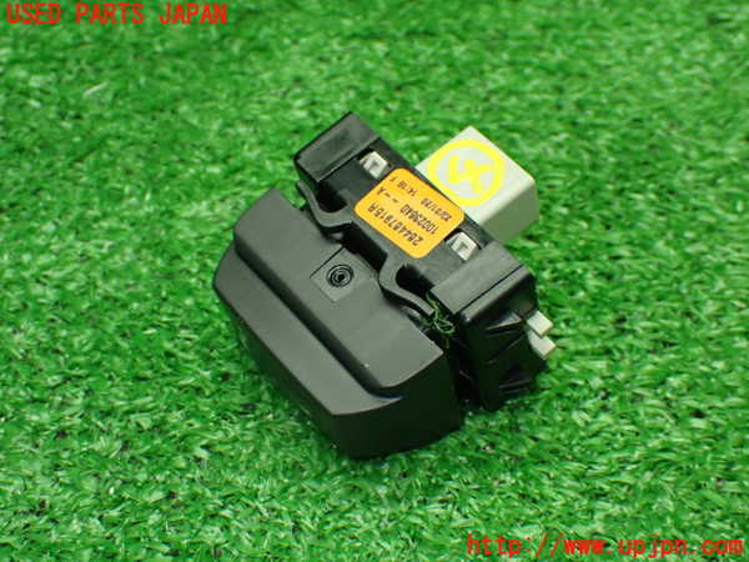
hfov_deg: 33.2
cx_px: 374
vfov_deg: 25.2
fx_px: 1255
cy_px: 281
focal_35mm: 58
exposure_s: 1/80
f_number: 3.5
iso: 800
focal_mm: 10.35
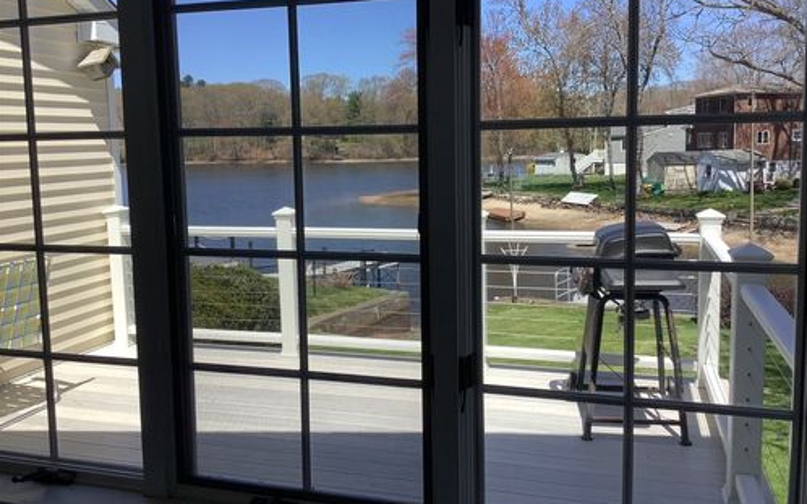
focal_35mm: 33
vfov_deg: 38.3
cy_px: 228
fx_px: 726
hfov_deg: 58.2
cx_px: 404
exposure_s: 1/947
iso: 25
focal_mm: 3.3
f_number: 2.4
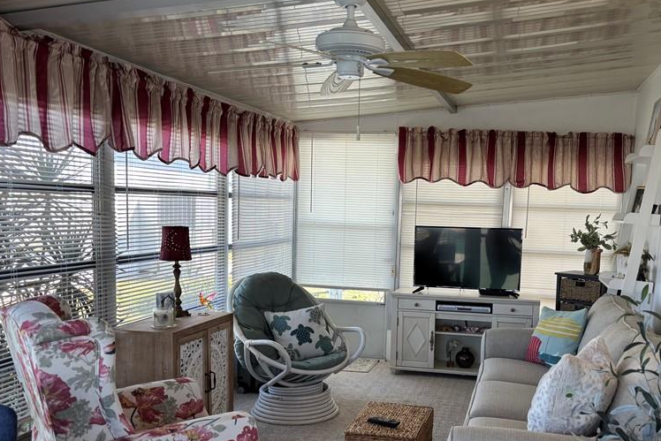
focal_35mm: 37
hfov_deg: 51.5
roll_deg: -1.8
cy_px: 288
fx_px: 679
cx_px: 401
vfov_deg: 35.7
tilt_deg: -7.5
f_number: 1.6
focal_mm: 5.96
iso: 64
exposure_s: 1/120
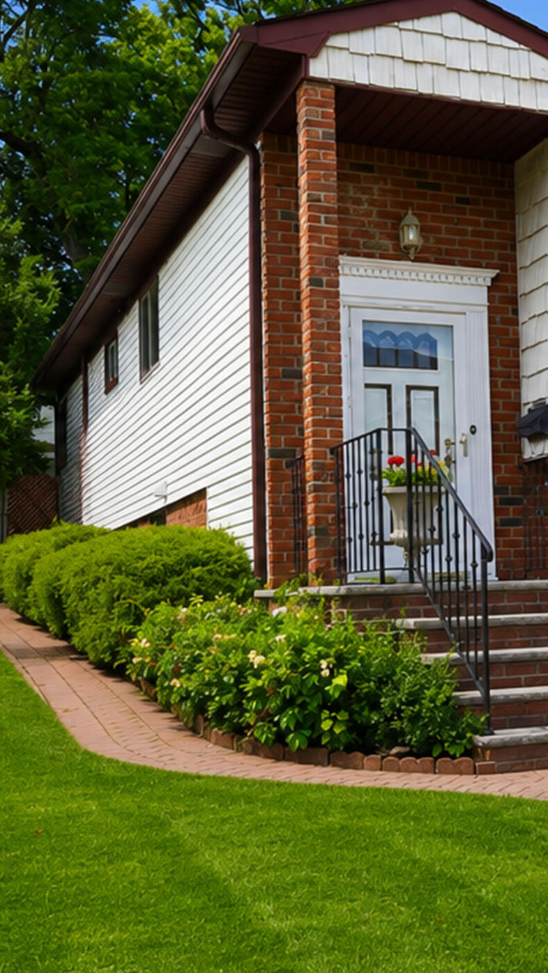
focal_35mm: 54
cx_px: 660
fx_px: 1395
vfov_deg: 38.5
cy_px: 515
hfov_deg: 20.7
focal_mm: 24
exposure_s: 1/80
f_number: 5.6
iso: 100
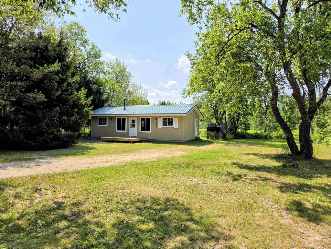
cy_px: 124
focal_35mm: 23
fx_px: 220
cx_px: 166
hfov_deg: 73.9
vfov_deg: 58.9
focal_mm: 5.4
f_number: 1.8
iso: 80
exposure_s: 1/6615
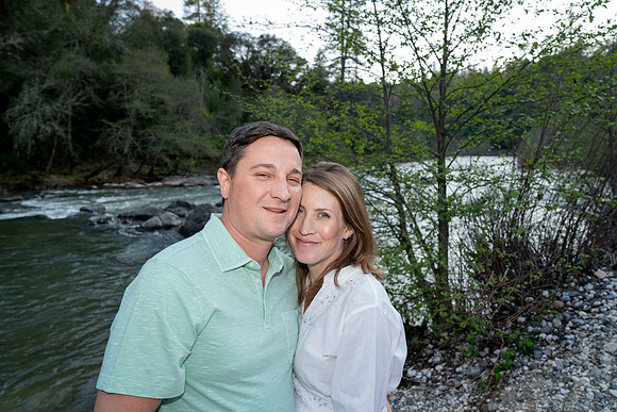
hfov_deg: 71.5
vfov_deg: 51.3
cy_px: 206
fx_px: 429
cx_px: 308
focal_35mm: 25
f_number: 5
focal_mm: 25
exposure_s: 1/250
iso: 800
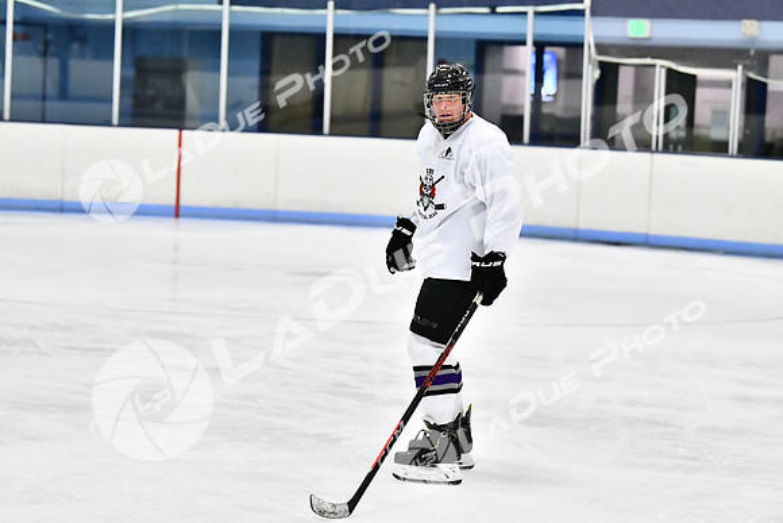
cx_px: 392
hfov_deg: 13.4
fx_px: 3328
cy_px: 262
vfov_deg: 9.0
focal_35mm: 153
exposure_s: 1/1600
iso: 8000
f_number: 2.8
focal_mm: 102
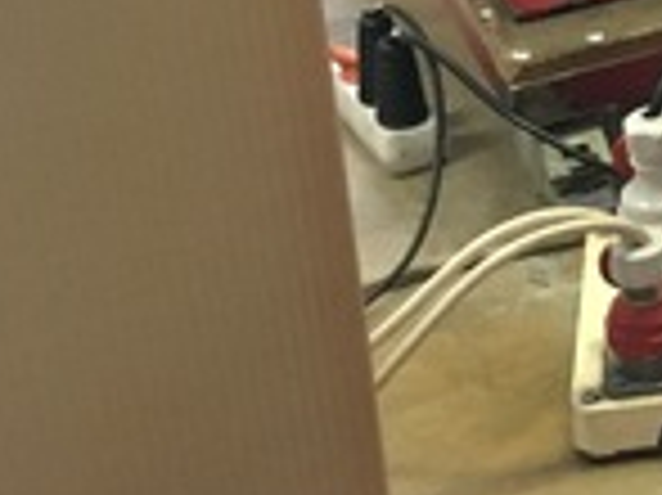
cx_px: 1702
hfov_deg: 10.4
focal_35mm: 158
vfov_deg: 9.1
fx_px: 3019
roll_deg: -1.9
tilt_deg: -23.7
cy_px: -261
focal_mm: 4.15
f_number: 2.2
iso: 200
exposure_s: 1/33
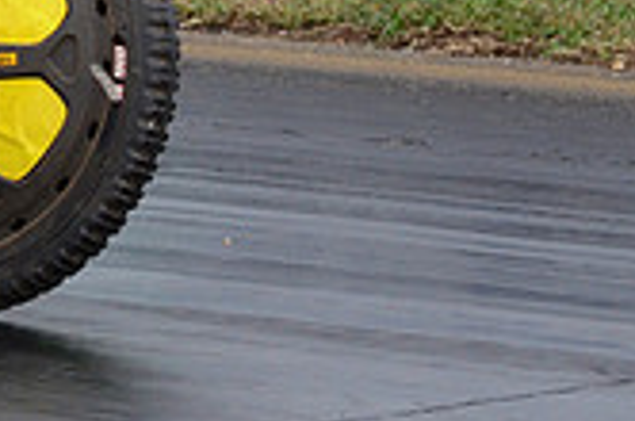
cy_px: -210
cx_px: -383
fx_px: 7552
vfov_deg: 3.2
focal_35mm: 429
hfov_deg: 4.8
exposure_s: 1/1250
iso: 1000
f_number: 9
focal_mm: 82
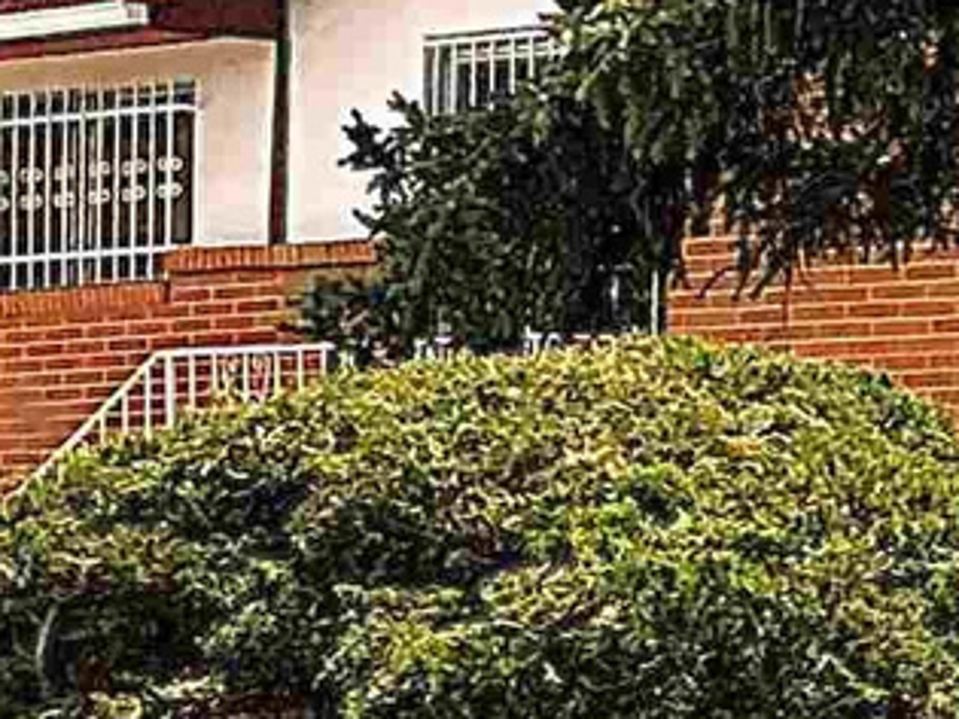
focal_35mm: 221
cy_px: 399
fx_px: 6120
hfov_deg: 8.4
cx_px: 2092
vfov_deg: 6.7
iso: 20
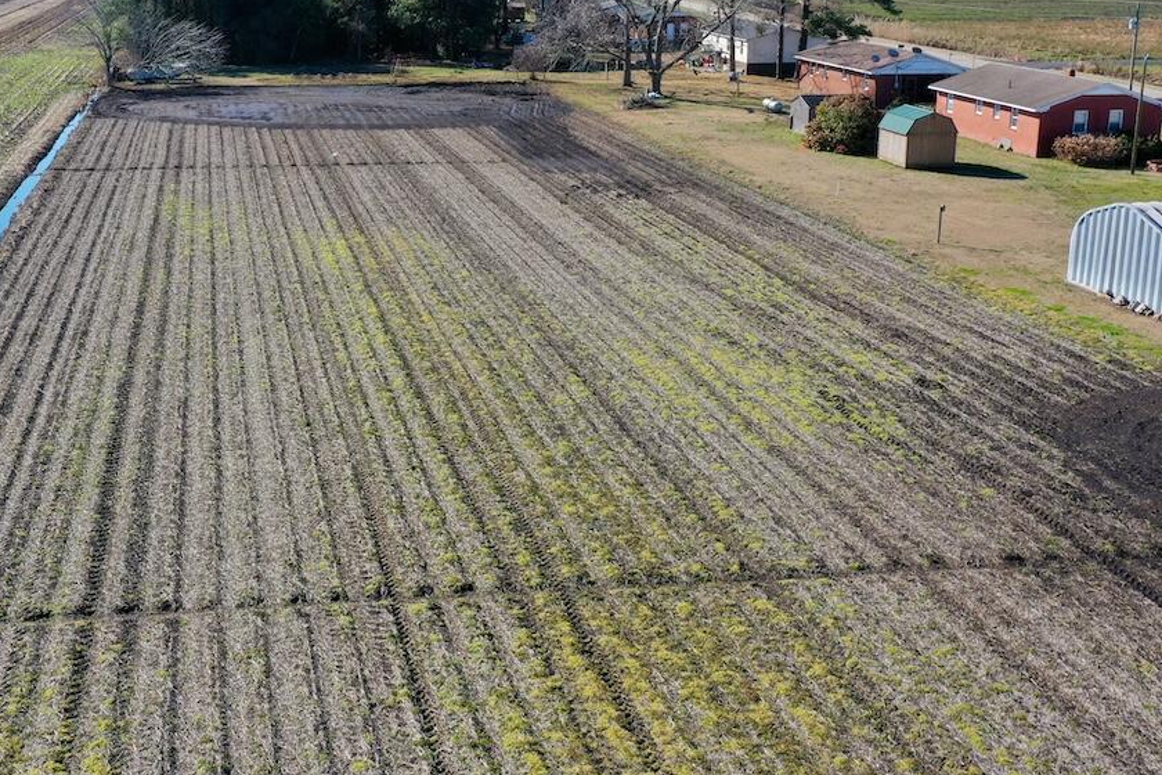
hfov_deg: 47.6
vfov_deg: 33.1
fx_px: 1291
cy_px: 249
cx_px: 375
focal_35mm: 40
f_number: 5.6
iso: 100
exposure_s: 1/400
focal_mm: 10.26
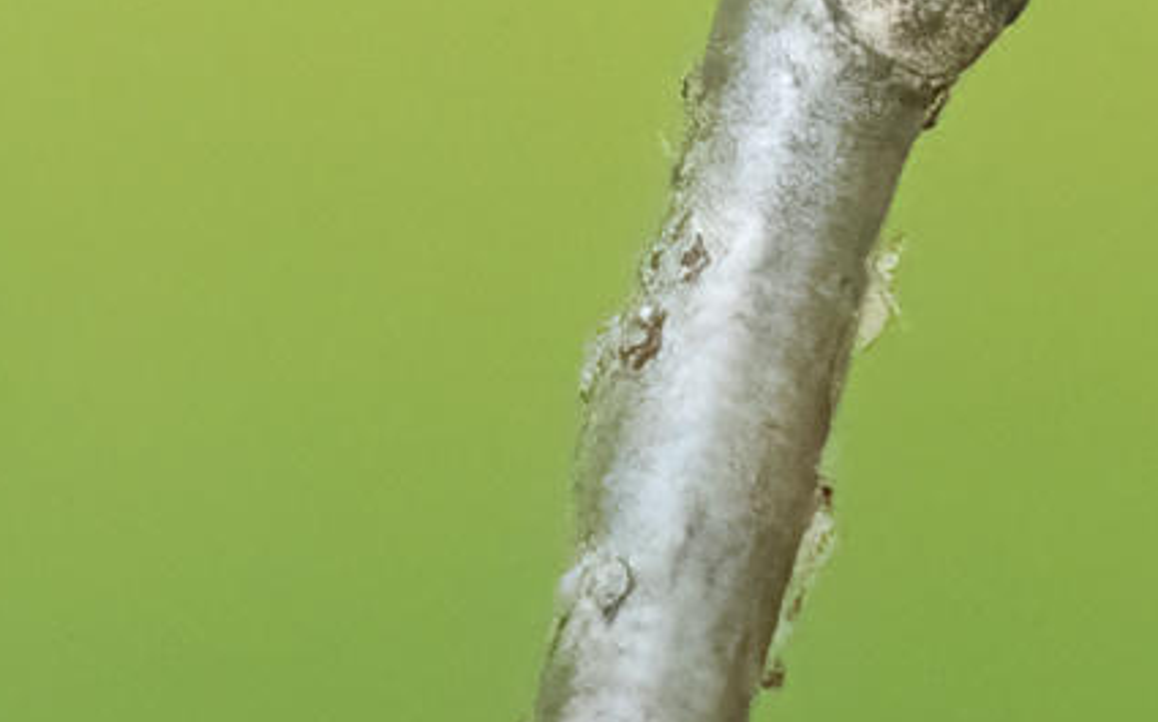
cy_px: -618
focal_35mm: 2999
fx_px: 94584
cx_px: 1692
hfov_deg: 0.7
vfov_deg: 0.4
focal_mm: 500
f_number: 5.6
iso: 2500
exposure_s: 1/1250
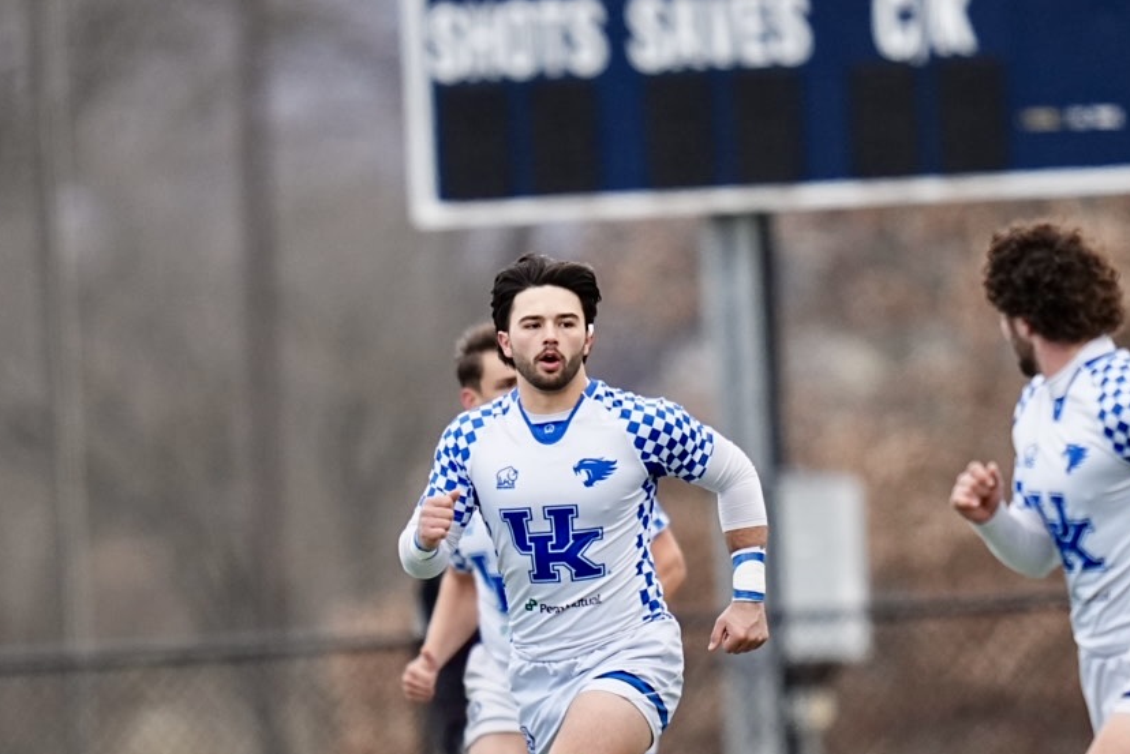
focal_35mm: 1171
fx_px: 36774
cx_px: 525
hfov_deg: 1.8
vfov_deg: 1.2
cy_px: 616
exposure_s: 1/1600
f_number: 2.8
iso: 640
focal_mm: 400
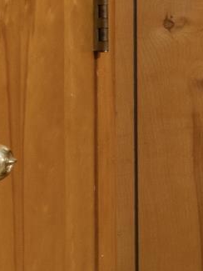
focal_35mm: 117
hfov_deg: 6.2
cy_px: -80
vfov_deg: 16.0
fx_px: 911
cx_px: 1037
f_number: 9
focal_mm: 10.5
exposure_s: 2
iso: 200
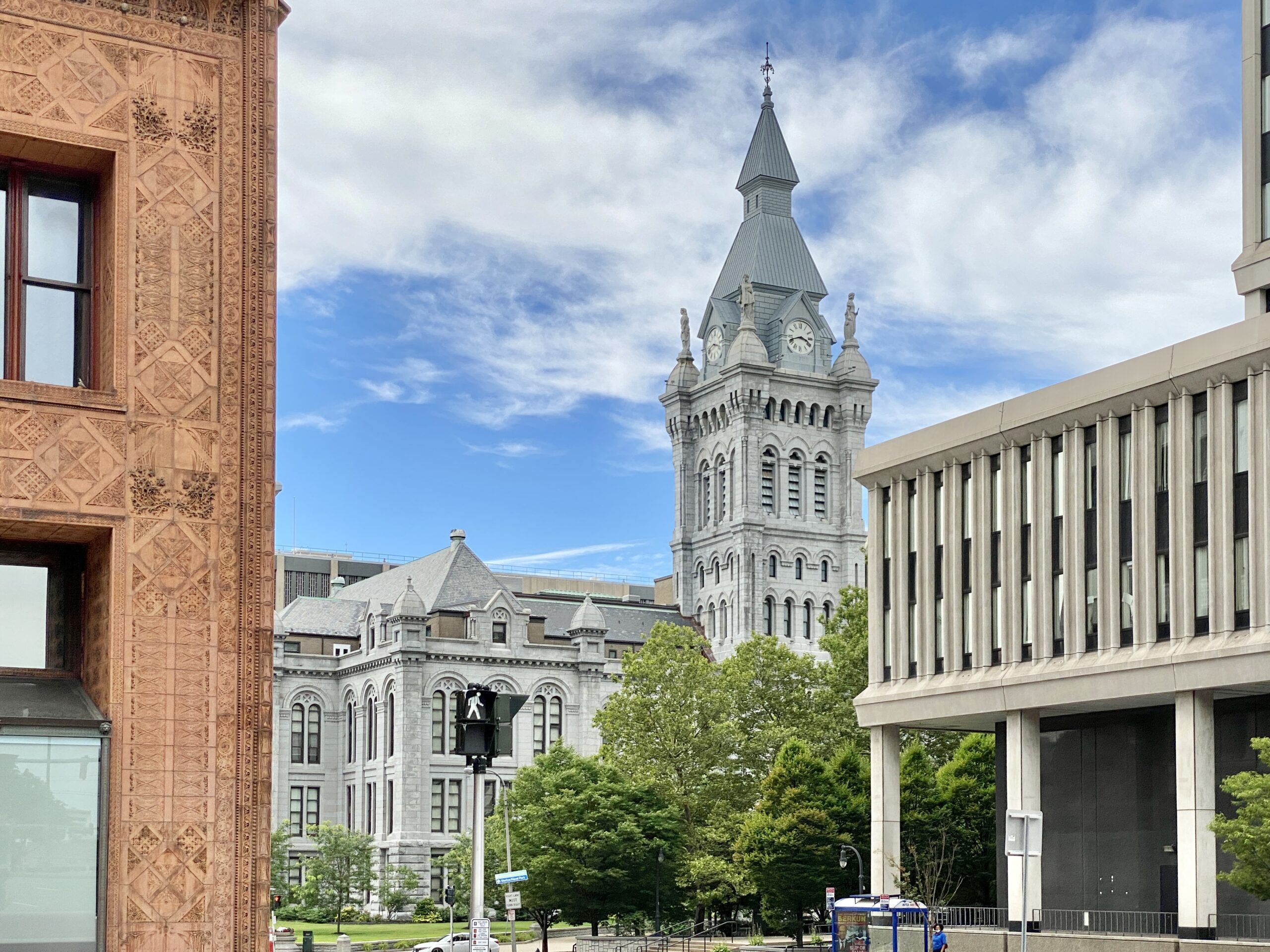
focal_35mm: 52
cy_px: 476
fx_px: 1908
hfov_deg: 36.8
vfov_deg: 28.0
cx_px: 635
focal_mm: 6
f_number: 2
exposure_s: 1/1261
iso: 20
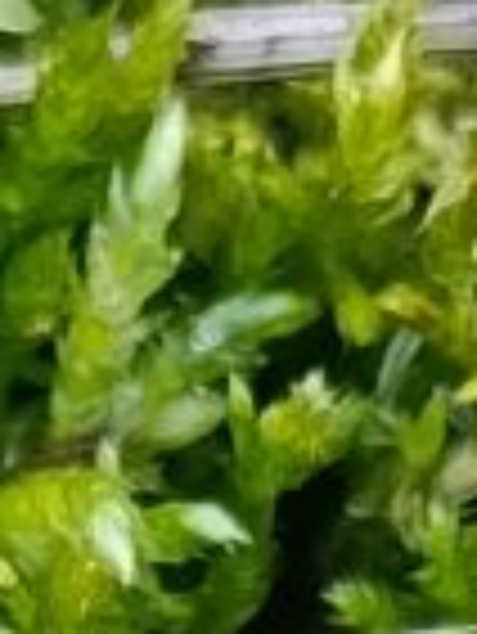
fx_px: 6403
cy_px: 1857
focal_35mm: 349
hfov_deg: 4.2
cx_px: -216
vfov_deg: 5.4
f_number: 1.7
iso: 207
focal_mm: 5.24
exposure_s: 1/100
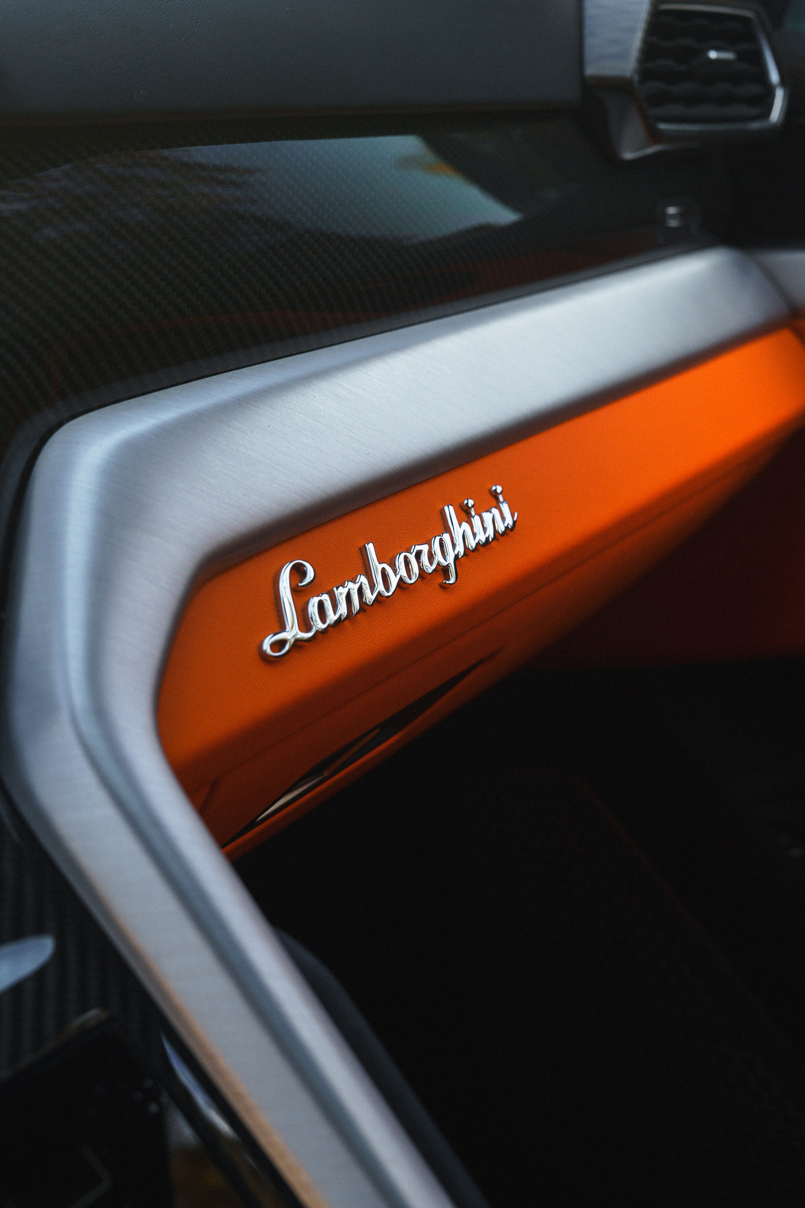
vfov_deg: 39.6
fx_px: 1677
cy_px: 604
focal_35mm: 50
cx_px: 402
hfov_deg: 27.0
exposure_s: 1/60
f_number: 8
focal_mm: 50
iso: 800
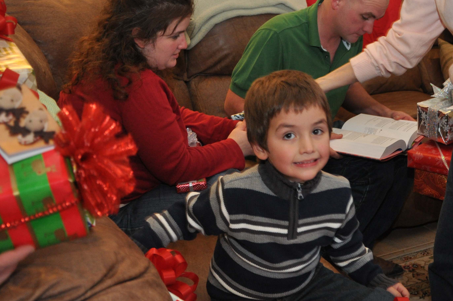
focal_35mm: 61
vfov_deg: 22.1
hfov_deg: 32.4
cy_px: 194
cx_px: 330
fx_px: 767
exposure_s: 1/60
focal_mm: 26
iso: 800
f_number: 4
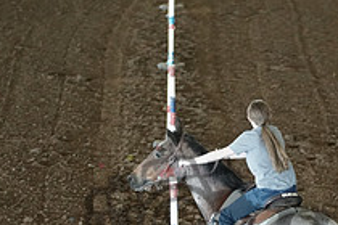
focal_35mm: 354
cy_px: 258
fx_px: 3323
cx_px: 211
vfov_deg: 3.9
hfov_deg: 5.8
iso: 10000
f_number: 2.8
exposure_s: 1/500
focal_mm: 128
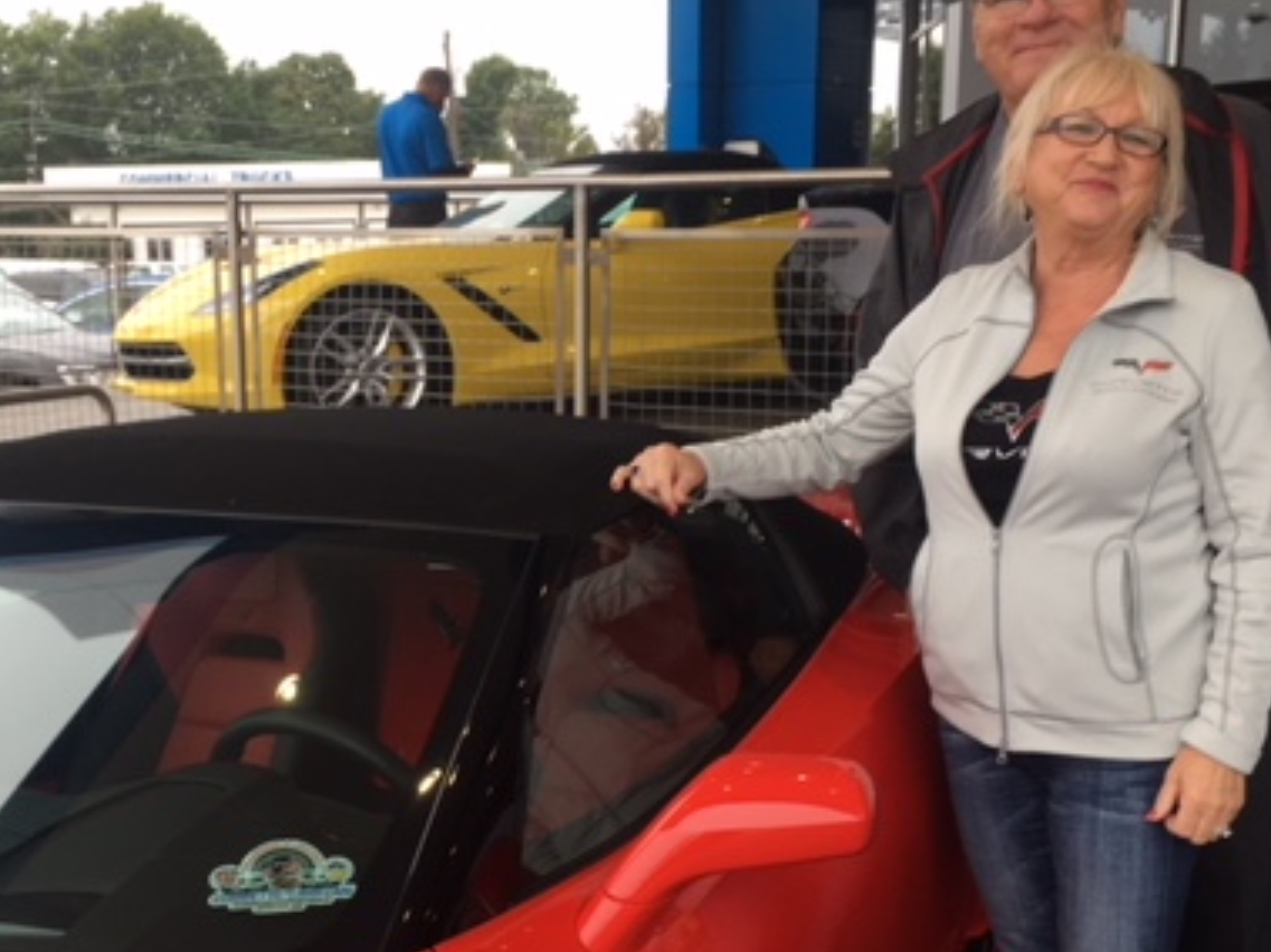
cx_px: 490
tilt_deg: -13.5
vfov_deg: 29.4
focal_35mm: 49
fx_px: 1799
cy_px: 657
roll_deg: +1.6
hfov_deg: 38.7
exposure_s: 1/120
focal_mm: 4.15
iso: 40
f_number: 2.2
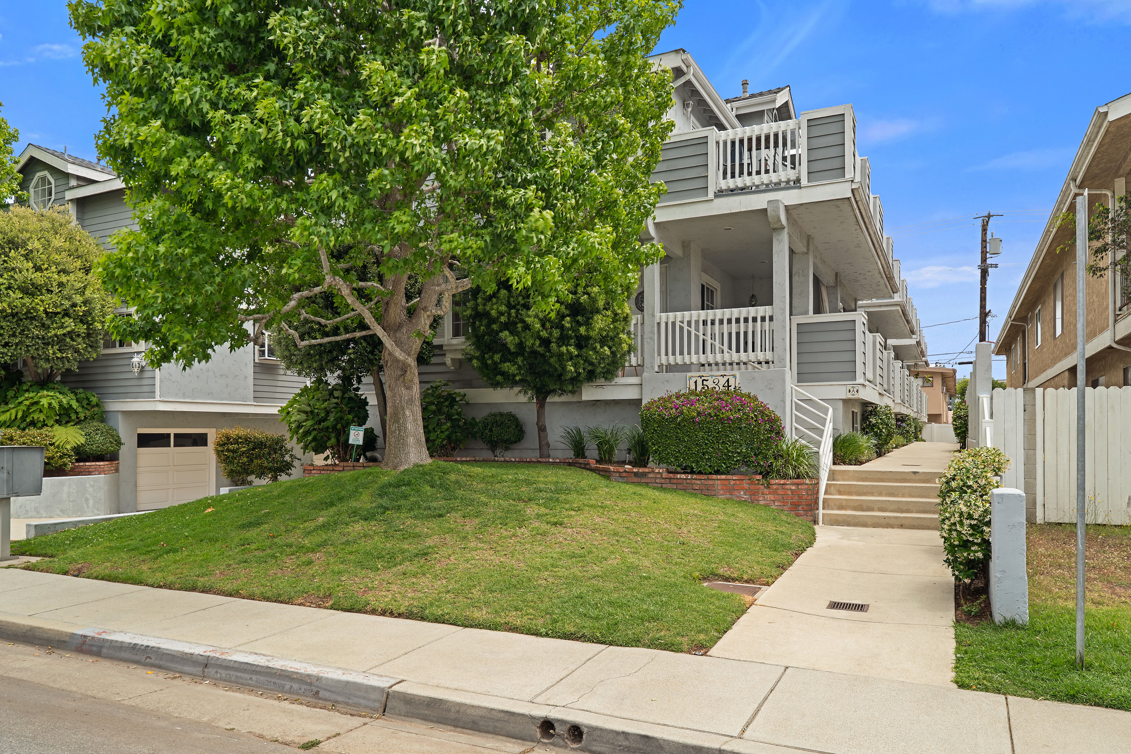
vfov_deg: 53.1
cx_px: 566
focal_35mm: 24
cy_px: 377
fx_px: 754
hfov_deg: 73.7
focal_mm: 24
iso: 100
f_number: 9
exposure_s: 1/30
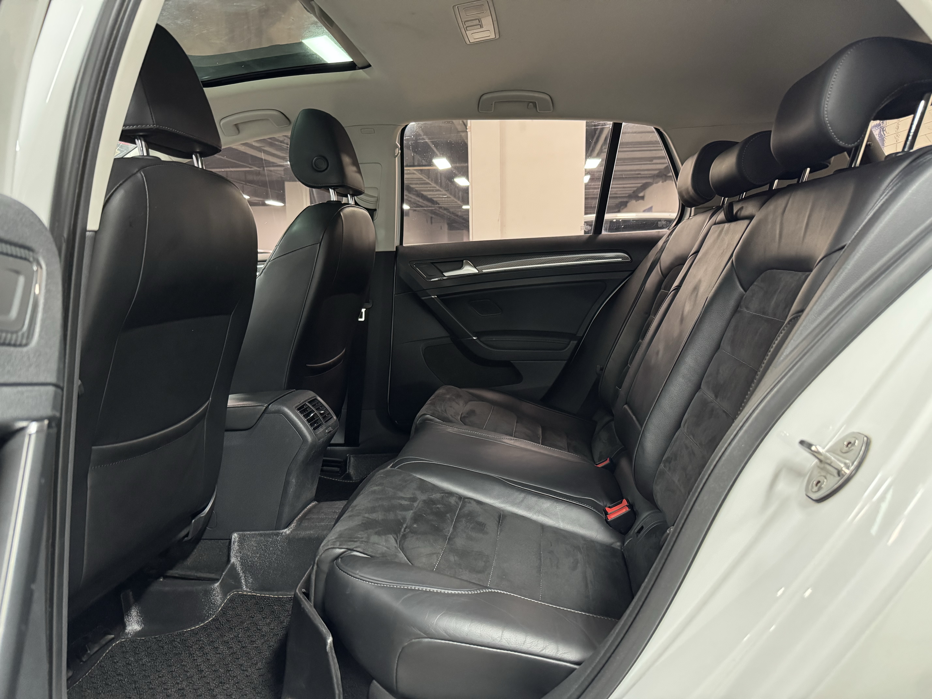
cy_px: 350
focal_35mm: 24
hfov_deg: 71.6
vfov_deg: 56.8
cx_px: 466
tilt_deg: -8.2
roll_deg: +0.7
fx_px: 646
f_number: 1.78
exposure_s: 1/33
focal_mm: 6.76
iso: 800
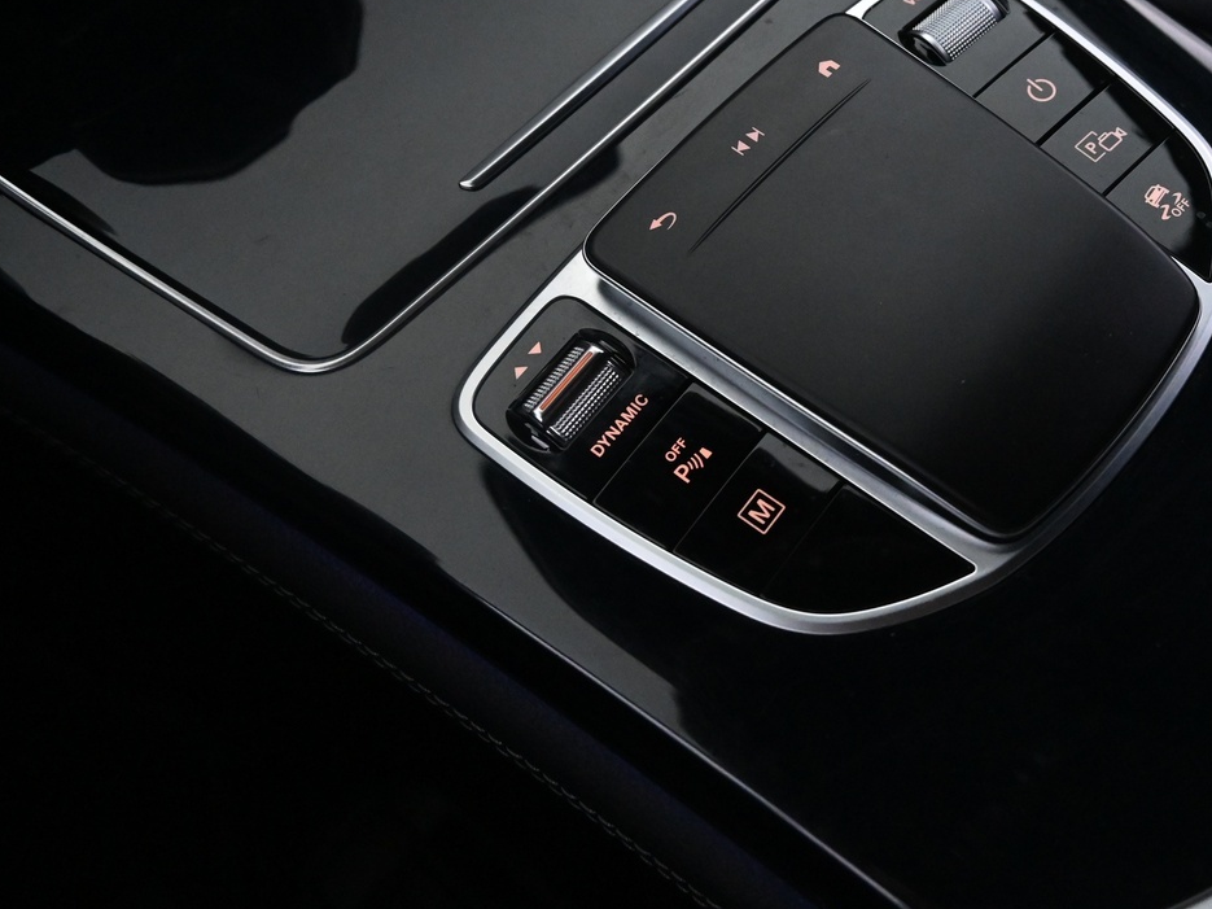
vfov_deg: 35.3
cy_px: 248
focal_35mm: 40
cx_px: 875
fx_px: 1400
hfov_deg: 45.5
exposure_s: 1/80
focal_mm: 16
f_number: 4.5
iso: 4000
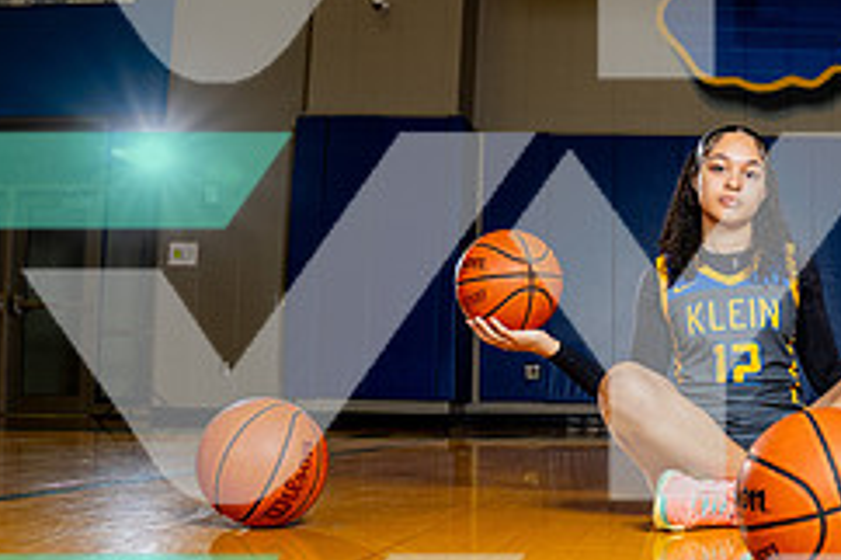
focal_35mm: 48
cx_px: 813
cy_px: 318
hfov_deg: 37.4
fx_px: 1121
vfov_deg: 28.0
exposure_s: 1/250
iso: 160
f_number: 4
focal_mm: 20
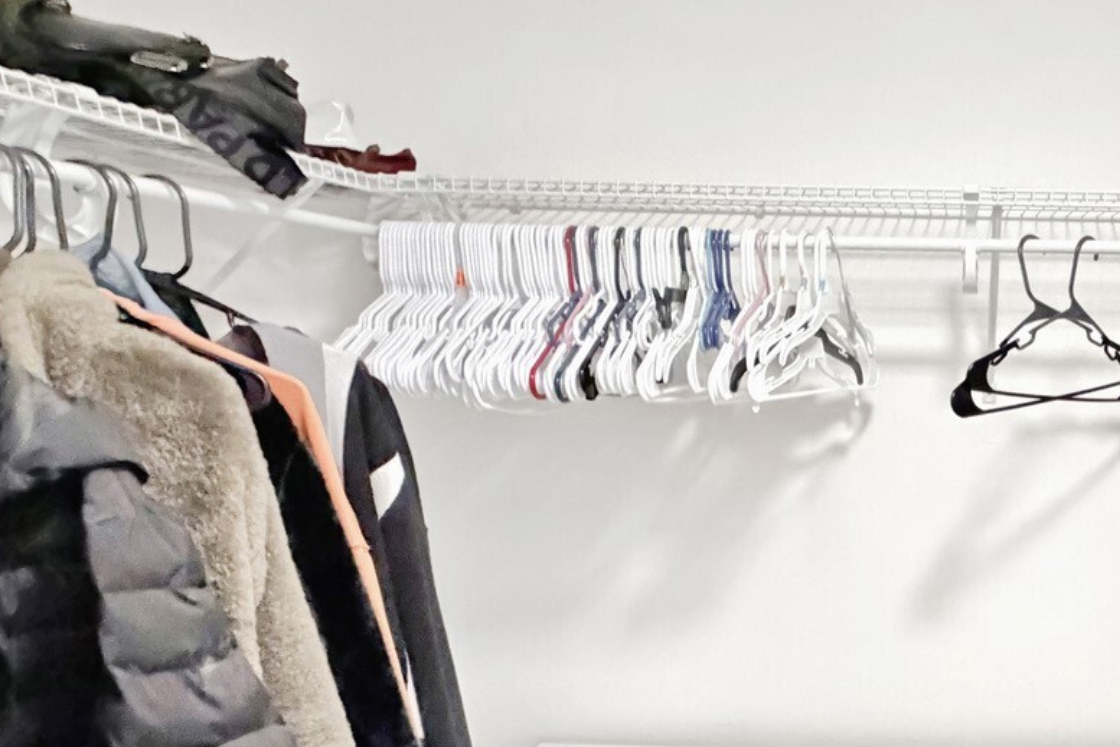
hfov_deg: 54.5
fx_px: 933
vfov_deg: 38.9
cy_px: 737
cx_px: 995
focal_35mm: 30
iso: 1000
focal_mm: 2.22
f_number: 2.2
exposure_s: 1/60
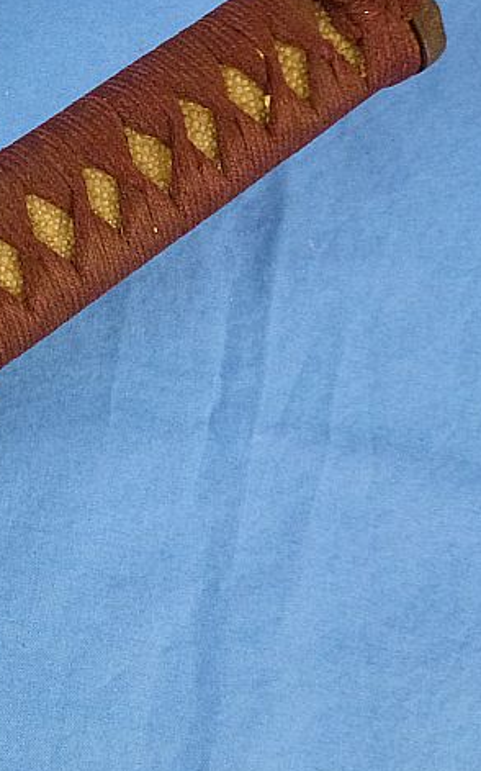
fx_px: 1700
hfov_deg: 15.4
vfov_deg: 25.5
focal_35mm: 81
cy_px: 368
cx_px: -129
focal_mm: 8
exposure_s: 1/80
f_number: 4
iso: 400
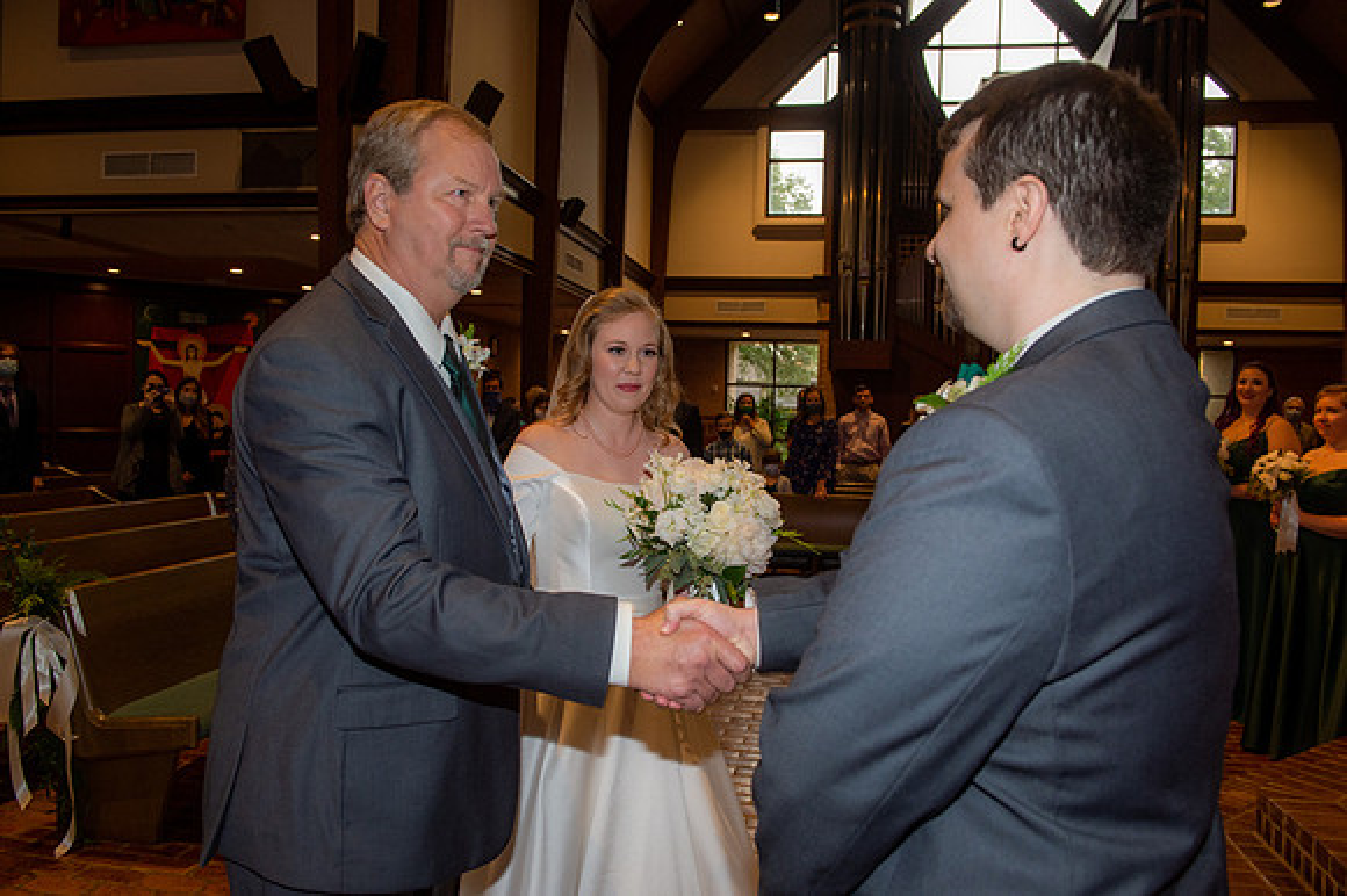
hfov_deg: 65.5
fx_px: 1047
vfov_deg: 46.4
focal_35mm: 28
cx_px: 674
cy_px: 448
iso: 1250
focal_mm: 28
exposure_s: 1/160
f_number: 5.6
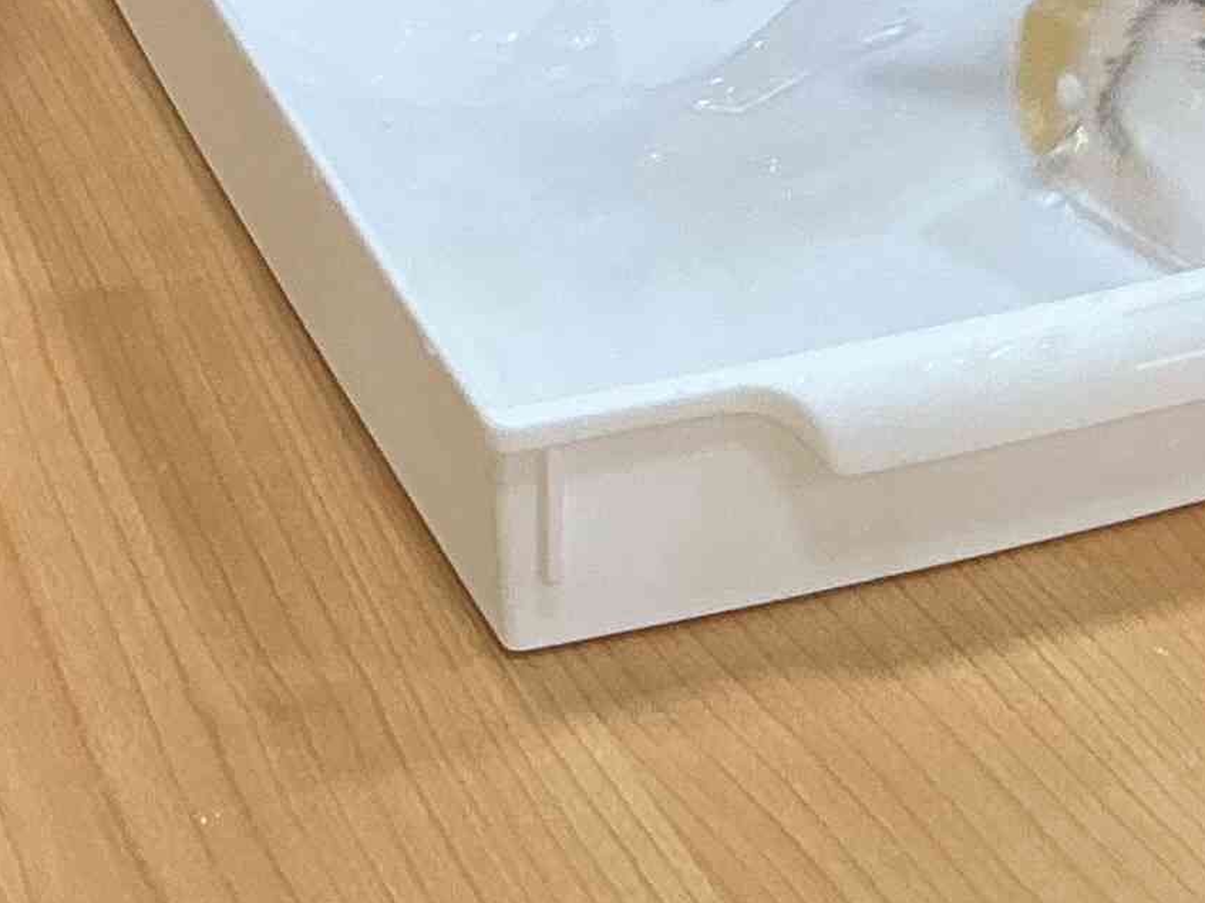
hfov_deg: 14.1
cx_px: 1202
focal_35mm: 138
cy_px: -926
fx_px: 4803
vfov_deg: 9.9
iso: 64
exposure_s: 1/120
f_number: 1.8
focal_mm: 3
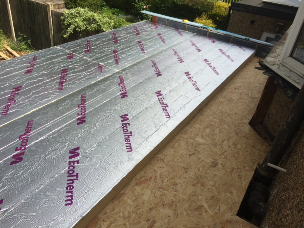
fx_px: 255
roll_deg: -6.7
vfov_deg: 48.2
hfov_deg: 61.7
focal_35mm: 29
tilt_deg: -32.6
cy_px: 114
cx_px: 152
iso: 32
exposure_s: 1/3425
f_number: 2.2
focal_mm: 4.15
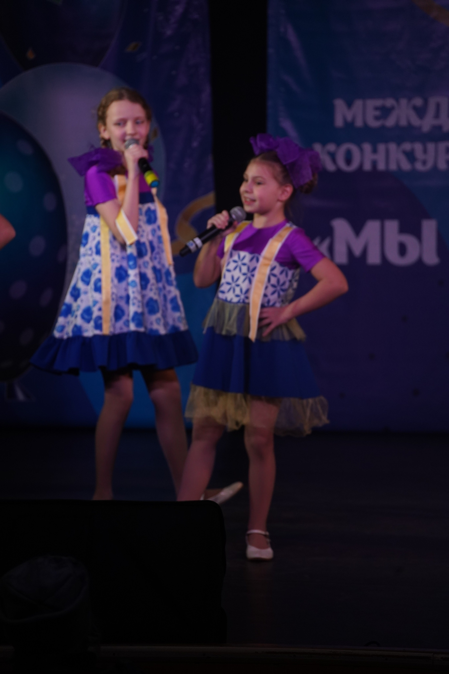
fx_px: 4022
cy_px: 337
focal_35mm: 215
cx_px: 224
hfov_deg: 6.4
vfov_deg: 9.6
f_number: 5.6
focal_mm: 215
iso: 2000
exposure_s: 1/400
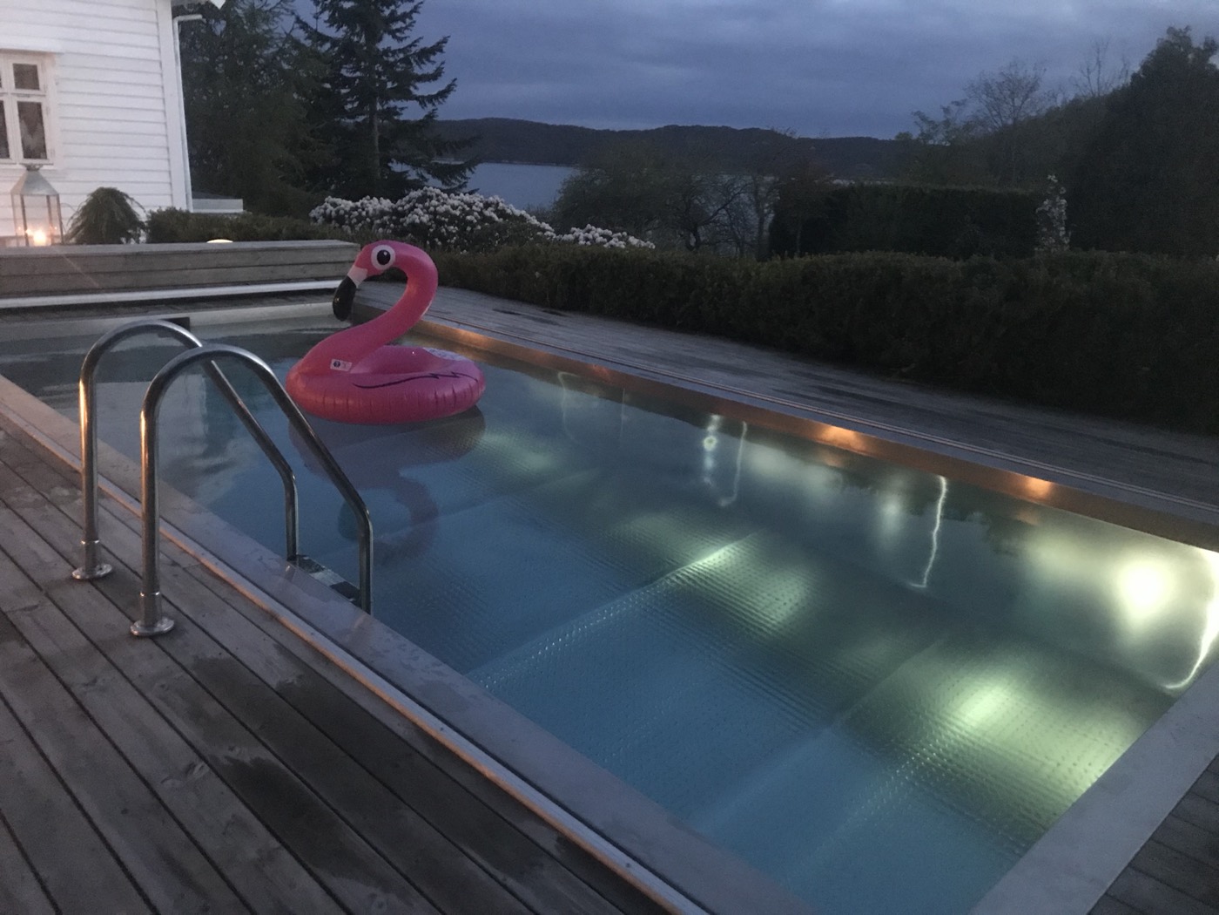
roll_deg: -2.8
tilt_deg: -16.8
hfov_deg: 63.4
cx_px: 610
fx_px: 986
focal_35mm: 28
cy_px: 458
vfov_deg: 49.7
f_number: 1.8
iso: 160
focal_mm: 3.99
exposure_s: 1/4
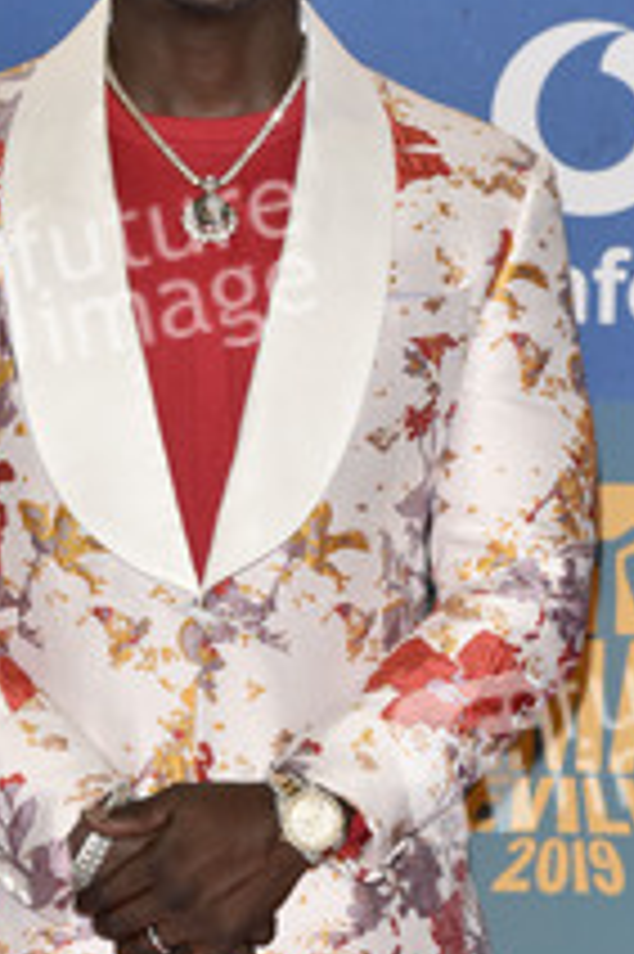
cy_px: 513
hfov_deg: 4.7
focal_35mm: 293
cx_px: 216
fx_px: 7752
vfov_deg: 7.0
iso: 1600
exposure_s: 1/250
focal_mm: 155
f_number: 6.3
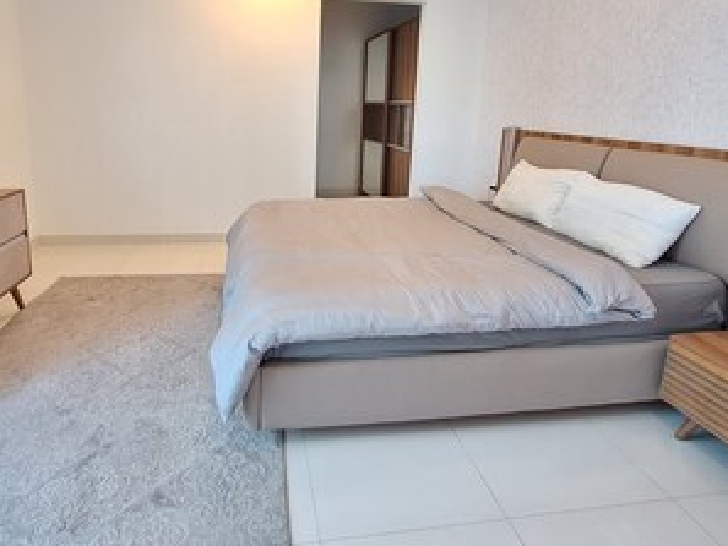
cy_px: 182
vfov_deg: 64.3
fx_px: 421
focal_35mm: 20
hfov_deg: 81.4
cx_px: 320
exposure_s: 1/50
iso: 200
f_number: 2.2
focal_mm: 1.74
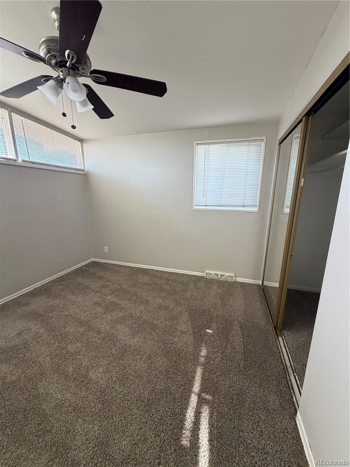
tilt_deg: -12.9
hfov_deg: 85.7
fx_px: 189
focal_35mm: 14
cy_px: 234
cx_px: 175
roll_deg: -0.6
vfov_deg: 102.1
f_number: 2.2
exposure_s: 1/121
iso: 200
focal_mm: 2.22
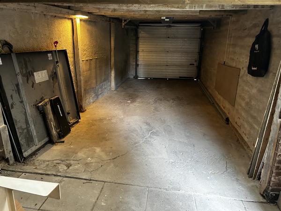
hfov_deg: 67.3
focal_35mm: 26
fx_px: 211
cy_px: 106
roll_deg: -0.5
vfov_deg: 53.1
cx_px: 140
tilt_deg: -16.4
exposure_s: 1/49
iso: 500
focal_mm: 5.7
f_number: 1.5
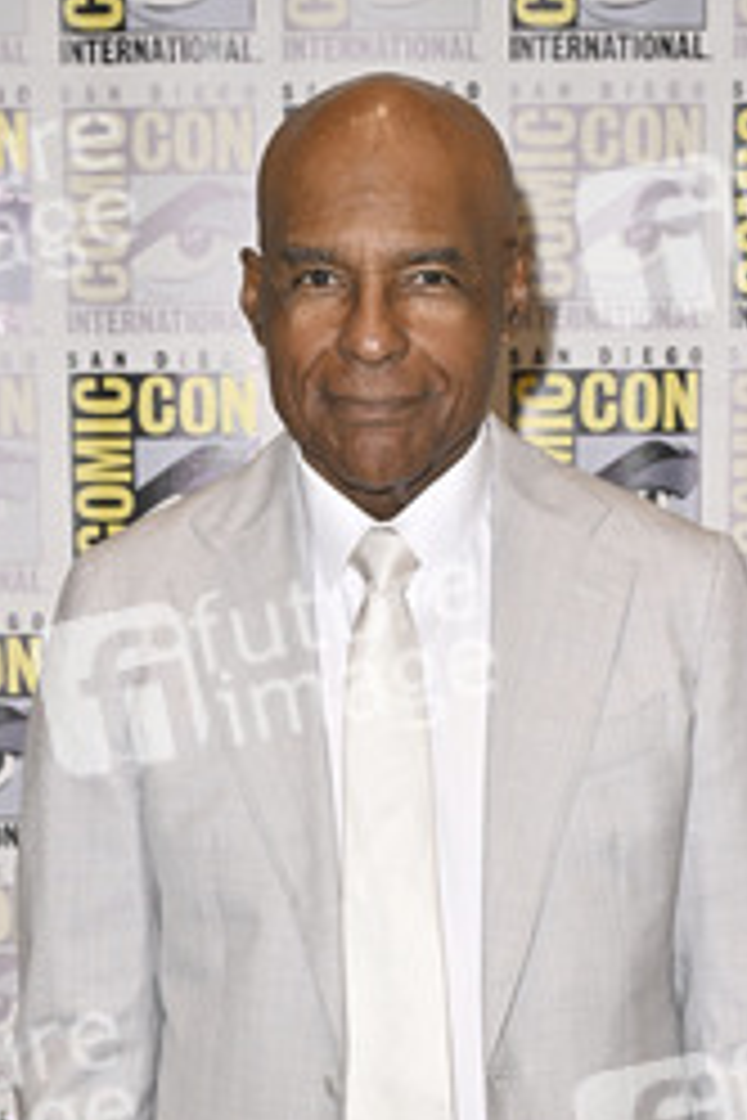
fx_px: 2645
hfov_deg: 16.1
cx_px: 396
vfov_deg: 23.6
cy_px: 895
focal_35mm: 85
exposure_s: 1/250
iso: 2000
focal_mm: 53
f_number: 6.3
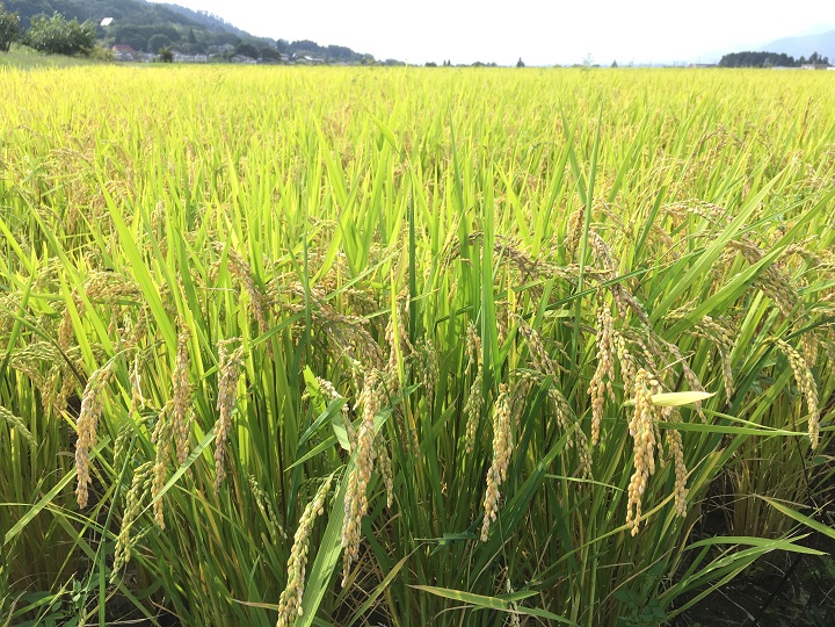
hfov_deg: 61.7
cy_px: 314
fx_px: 700
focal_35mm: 29
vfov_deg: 48.2
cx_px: 418
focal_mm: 4.15
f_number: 2.2
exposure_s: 1/371
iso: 25
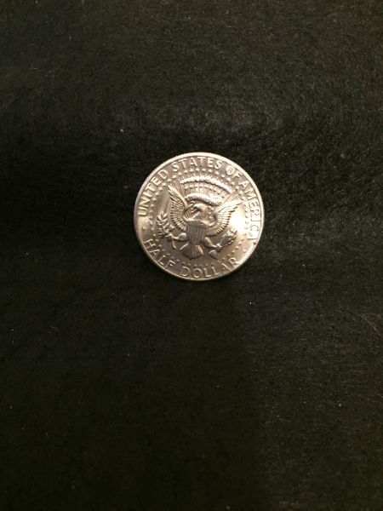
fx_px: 428
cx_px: 192
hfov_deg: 48.2
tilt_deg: -49.6
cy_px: 256
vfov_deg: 61.7
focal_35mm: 29
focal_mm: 4.15
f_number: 2.2
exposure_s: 1/15
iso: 640
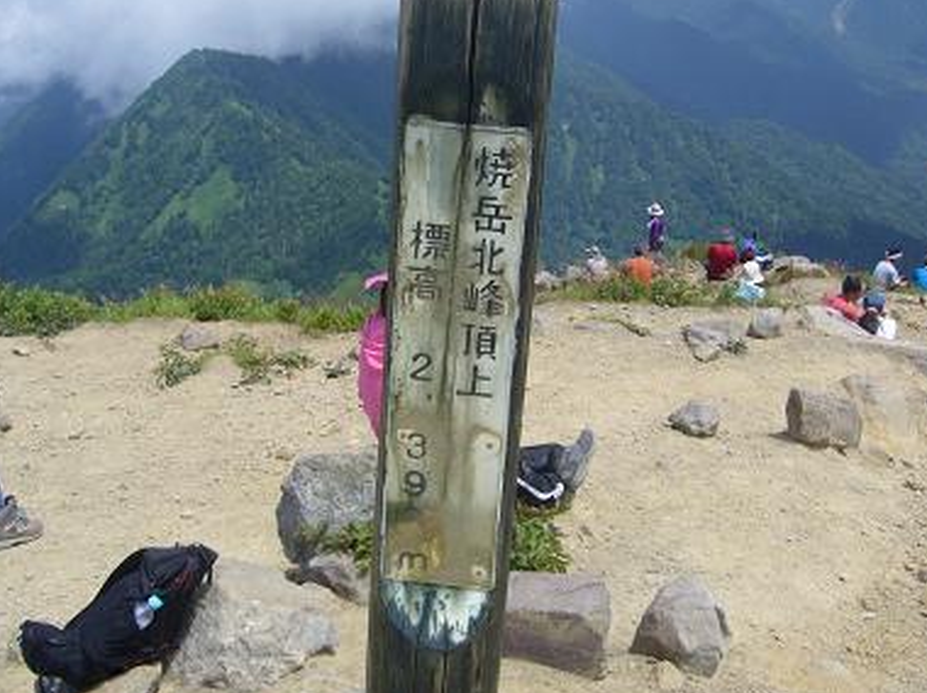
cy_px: 333
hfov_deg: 47.9
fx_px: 1043
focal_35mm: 39
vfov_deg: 36.7
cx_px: 465
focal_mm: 5.8
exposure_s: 1/500
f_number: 5.6
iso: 80
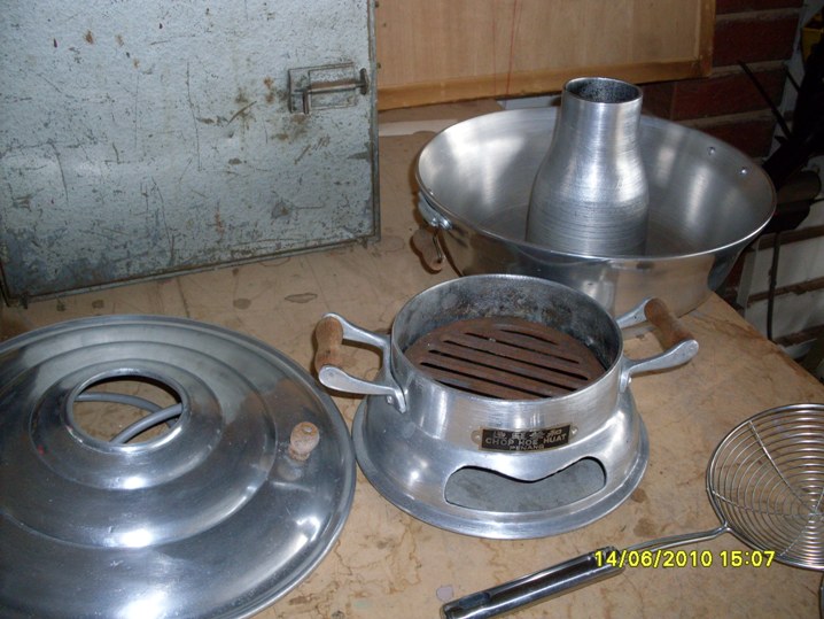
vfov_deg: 37.7
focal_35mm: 38
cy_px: 310
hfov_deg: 49.0
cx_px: 412
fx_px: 905
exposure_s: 1/45
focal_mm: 6.3
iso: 100
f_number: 2.8
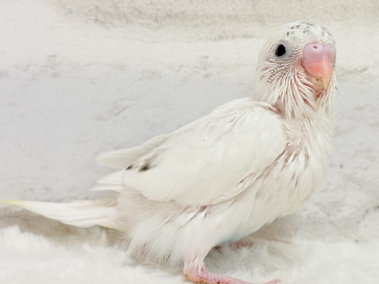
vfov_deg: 19.6
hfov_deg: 25.8
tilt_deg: -10.0
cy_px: 137
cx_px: 265
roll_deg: -2.1
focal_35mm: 75
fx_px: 821
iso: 50
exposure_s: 1/50
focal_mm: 5.96
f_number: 1.6
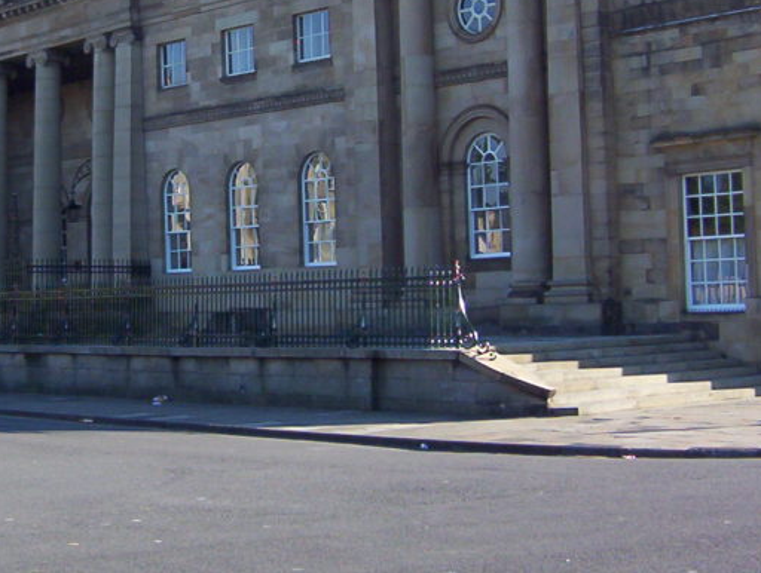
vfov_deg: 20.2
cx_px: 257
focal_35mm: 72
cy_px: 78
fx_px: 1586
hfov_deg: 26.8
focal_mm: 5.54
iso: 100
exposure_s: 1/759
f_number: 2.76
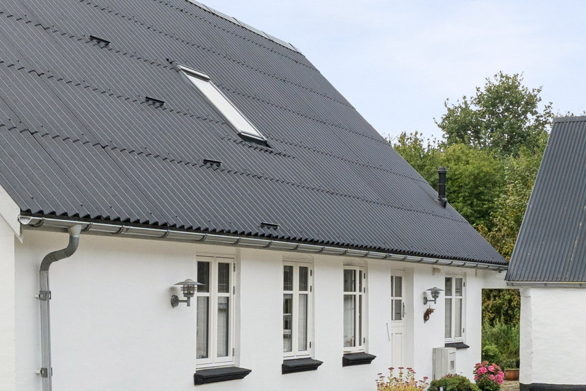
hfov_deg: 31.4
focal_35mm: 64
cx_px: 316
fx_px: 1042
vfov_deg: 21.2
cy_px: 197
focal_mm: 18
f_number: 10
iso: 400
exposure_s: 1/200
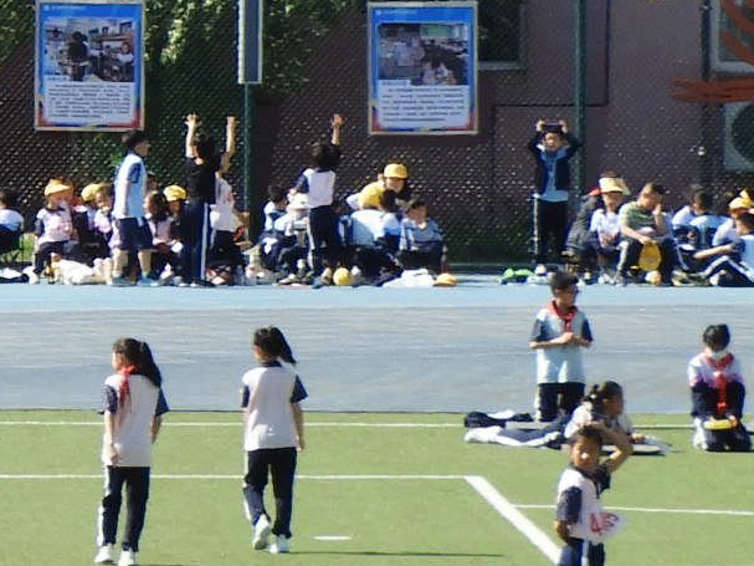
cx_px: -983
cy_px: -183
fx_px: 17574
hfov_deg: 2.4
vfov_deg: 1.8
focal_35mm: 807
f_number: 5.2
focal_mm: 26.9
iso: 100
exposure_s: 1/400
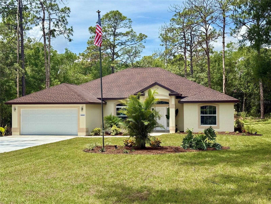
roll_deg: +0.0
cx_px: 136
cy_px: 102
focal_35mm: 48
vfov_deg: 30.3
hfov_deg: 39.7
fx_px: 376
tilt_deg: +0.9
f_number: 1.78
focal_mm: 6.76
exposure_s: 1/3534
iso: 64
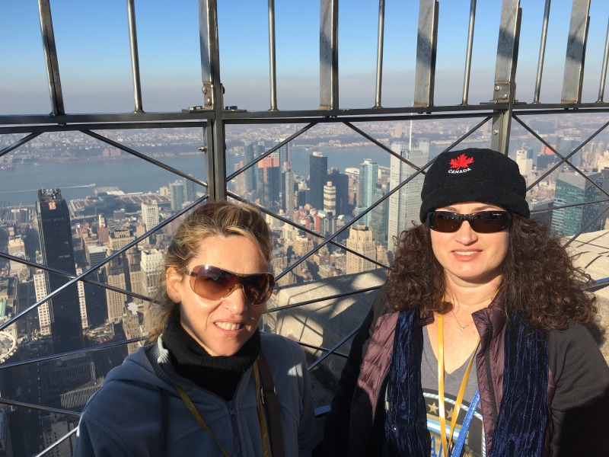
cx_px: 304
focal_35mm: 29
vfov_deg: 48.2
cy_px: 228
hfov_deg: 61.7
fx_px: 510
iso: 25
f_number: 2.2
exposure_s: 1/1304
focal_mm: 4.15
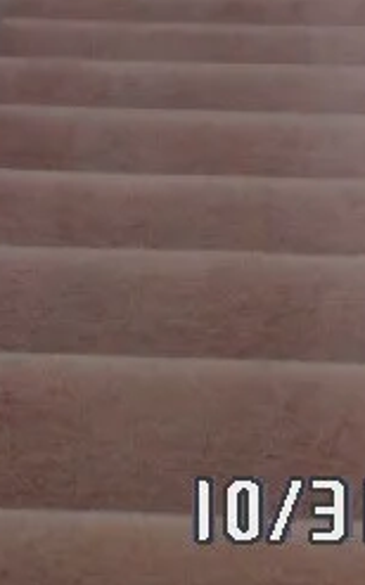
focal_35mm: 110
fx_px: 1754
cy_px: -206
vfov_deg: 17.6
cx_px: 145
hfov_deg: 11.9
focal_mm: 4.5
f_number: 2.5
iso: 240
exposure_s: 1/30
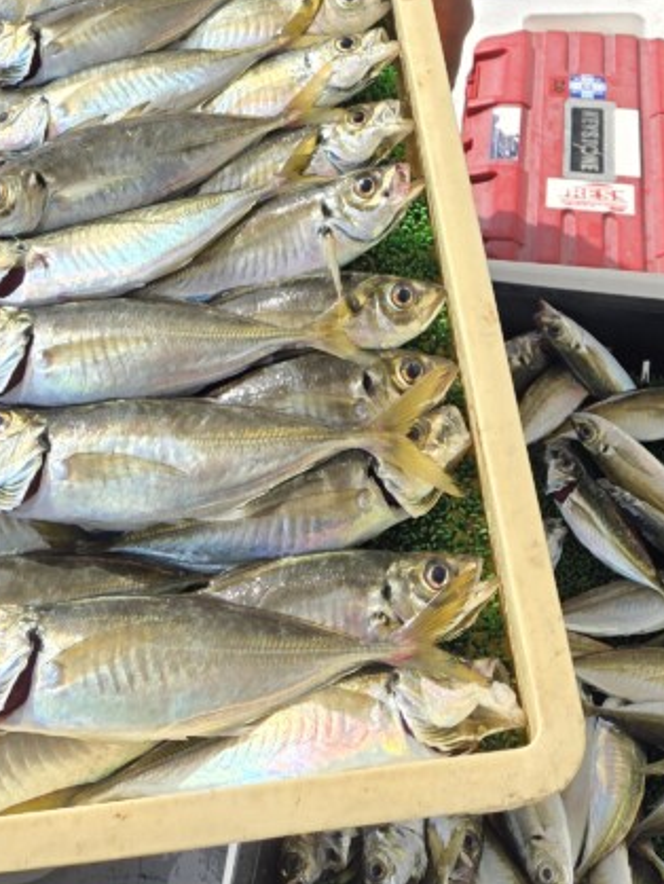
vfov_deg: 31.5
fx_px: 1405
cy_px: -53
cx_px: 258
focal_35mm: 55
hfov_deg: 26.5
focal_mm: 5.4
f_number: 1.8
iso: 25
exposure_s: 1/2116
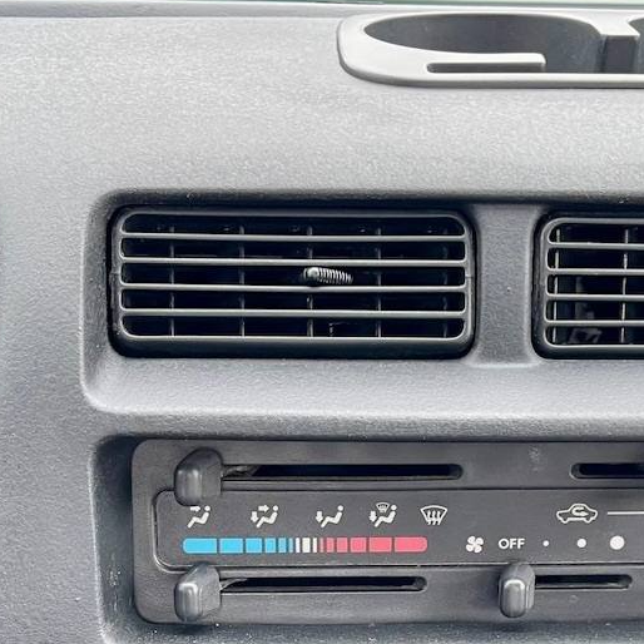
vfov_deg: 29.9
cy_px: 565
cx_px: 367
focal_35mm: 55
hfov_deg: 31.0
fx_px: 1158
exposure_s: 1/70
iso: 125
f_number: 1.6
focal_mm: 5.1
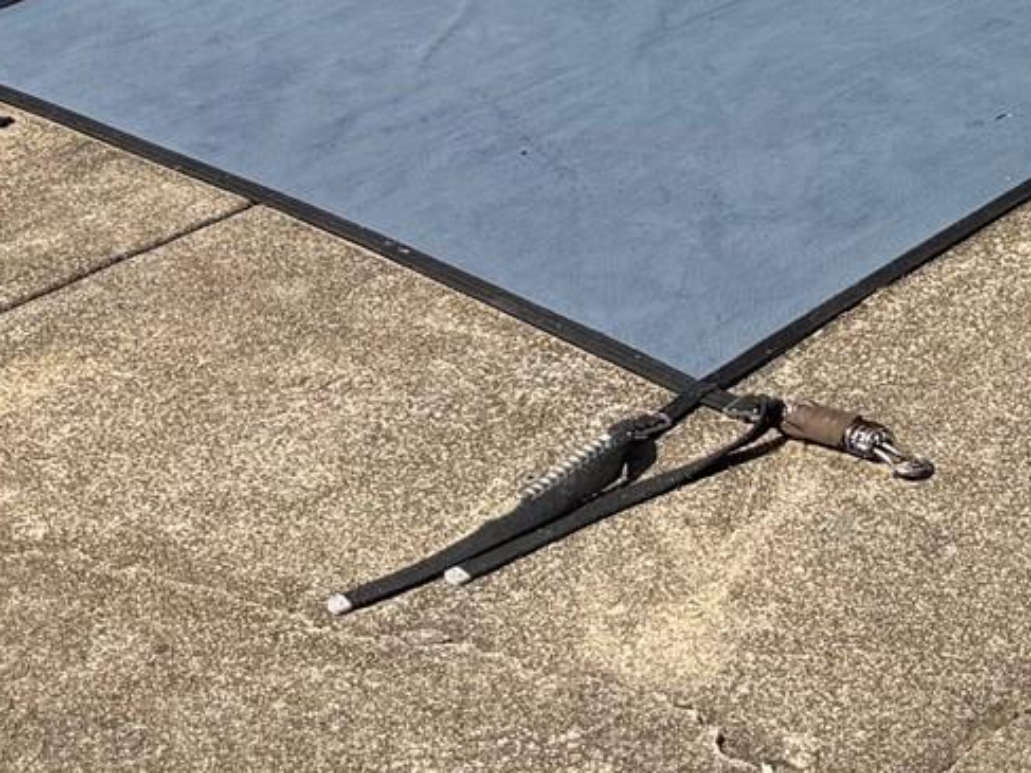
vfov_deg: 12.7
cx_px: 1262
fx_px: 3007
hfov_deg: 18.4
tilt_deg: -6.2
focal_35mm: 101
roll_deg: +1.2
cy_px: -796
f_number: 1.78
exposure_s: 1/5319
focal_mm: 6.76
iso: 80
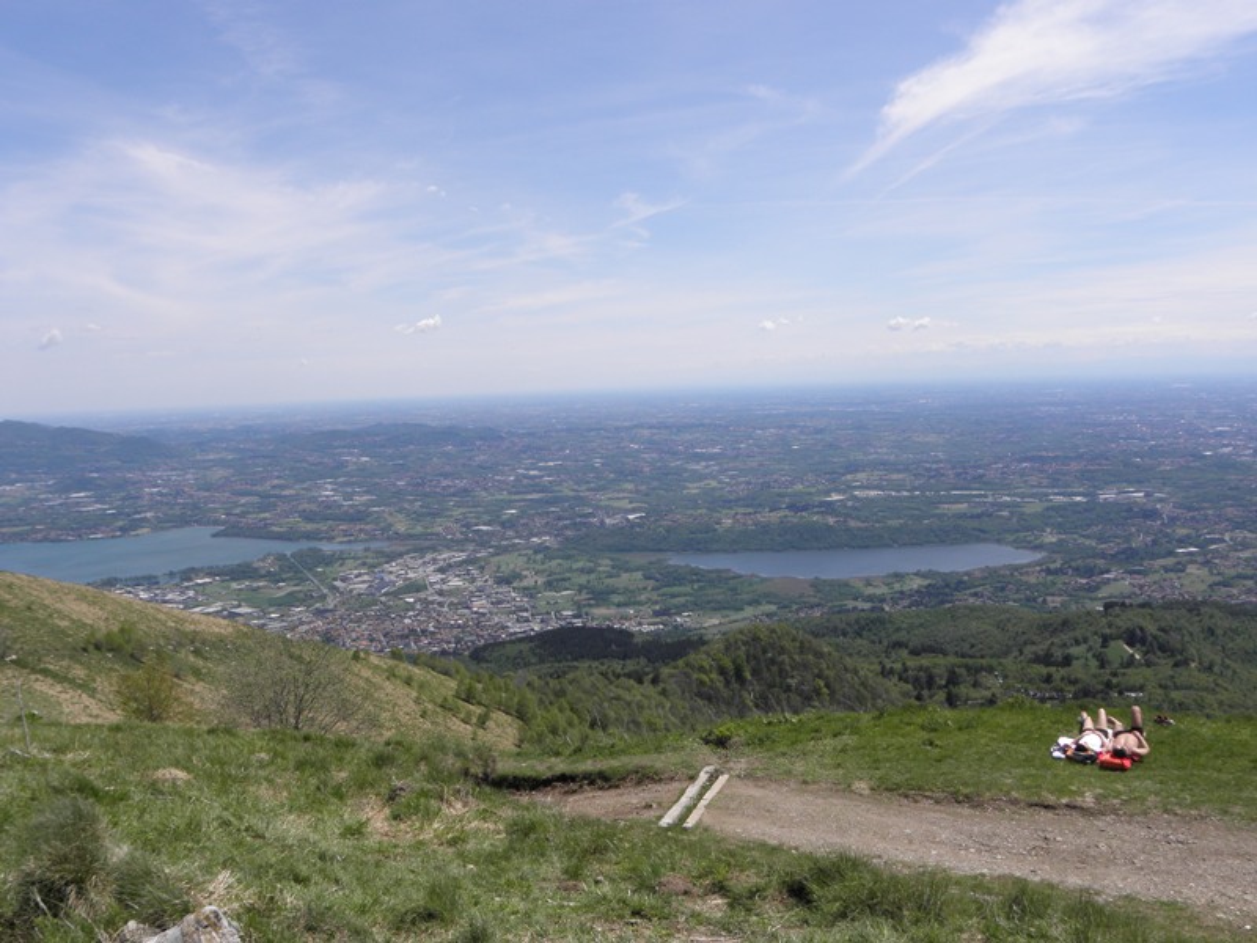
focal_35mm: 34
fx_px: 1235
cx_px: 628
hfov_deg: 54.0
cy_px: 472
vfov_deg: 41.8
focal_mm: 6.07
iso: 64
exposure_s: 1/320
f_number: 5.6
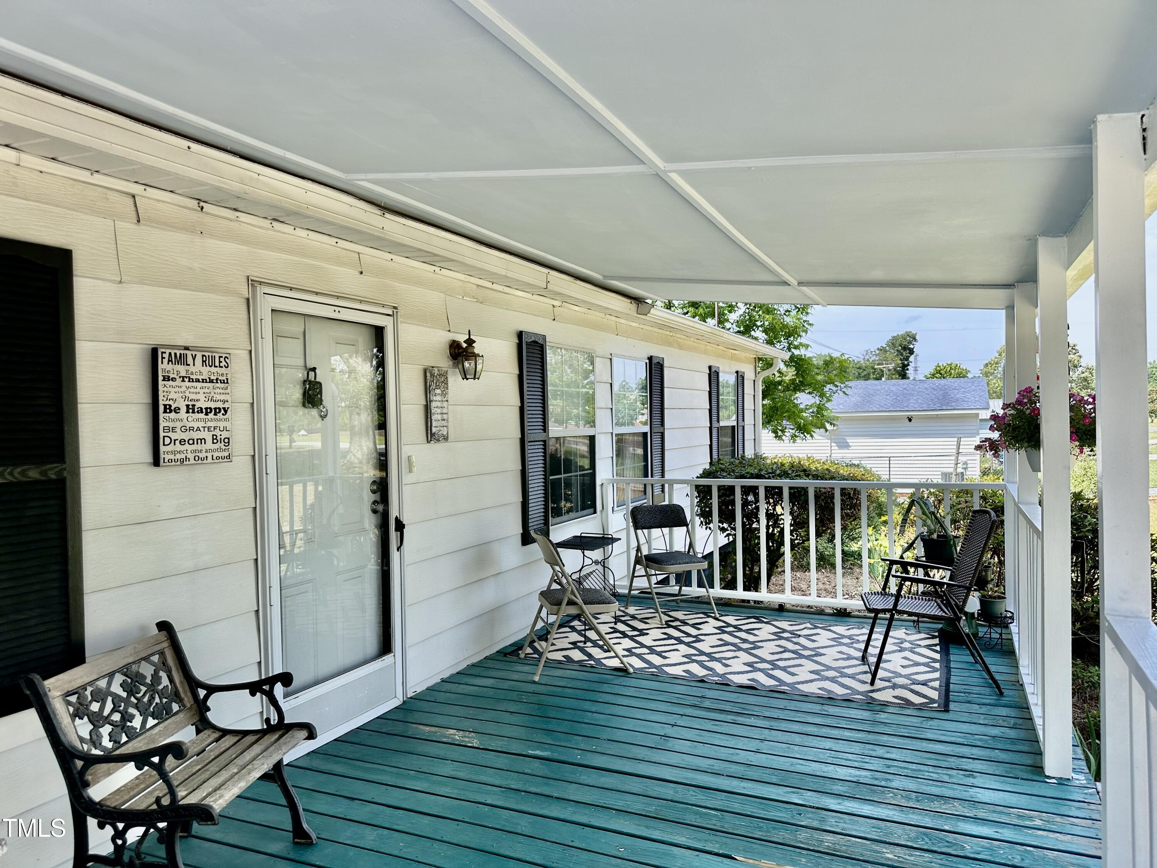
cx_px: 578
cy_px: 434
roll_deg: +1.1
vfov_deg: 56.8
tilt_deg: -1.7
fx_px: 802
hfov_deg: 71.6
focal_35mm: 24
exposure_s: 1/694
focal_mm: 6.86
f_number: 1.78
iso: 80
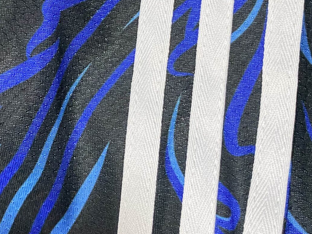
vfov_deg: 22.3
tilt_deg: -73.5
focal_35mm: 64
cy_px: 14
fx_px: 577
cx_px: 54
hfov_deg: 29.4
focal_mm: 4.25
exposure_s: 1/50
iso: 500
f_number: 1.8
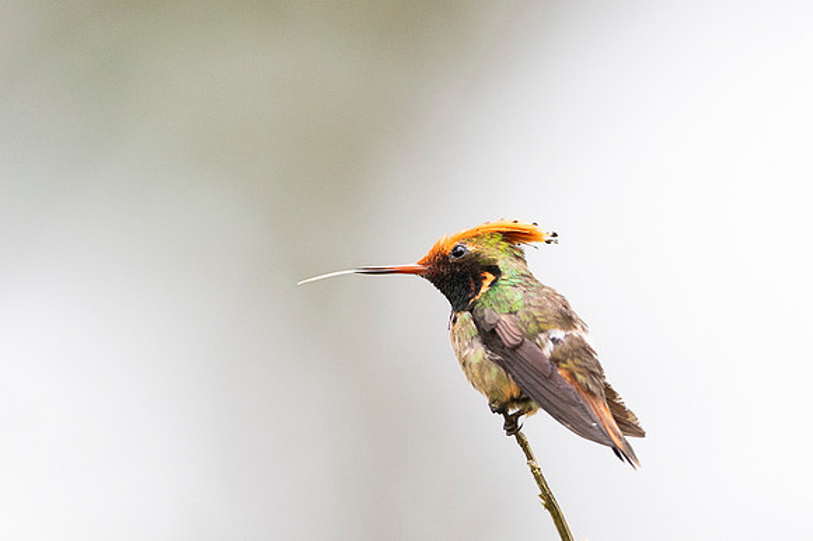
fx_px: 26083
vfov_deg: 1.2
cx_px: 468
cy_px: 256
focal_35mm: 1156
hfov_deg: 1.8
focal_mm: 500
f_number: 4
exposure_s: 1/1600
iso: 2500
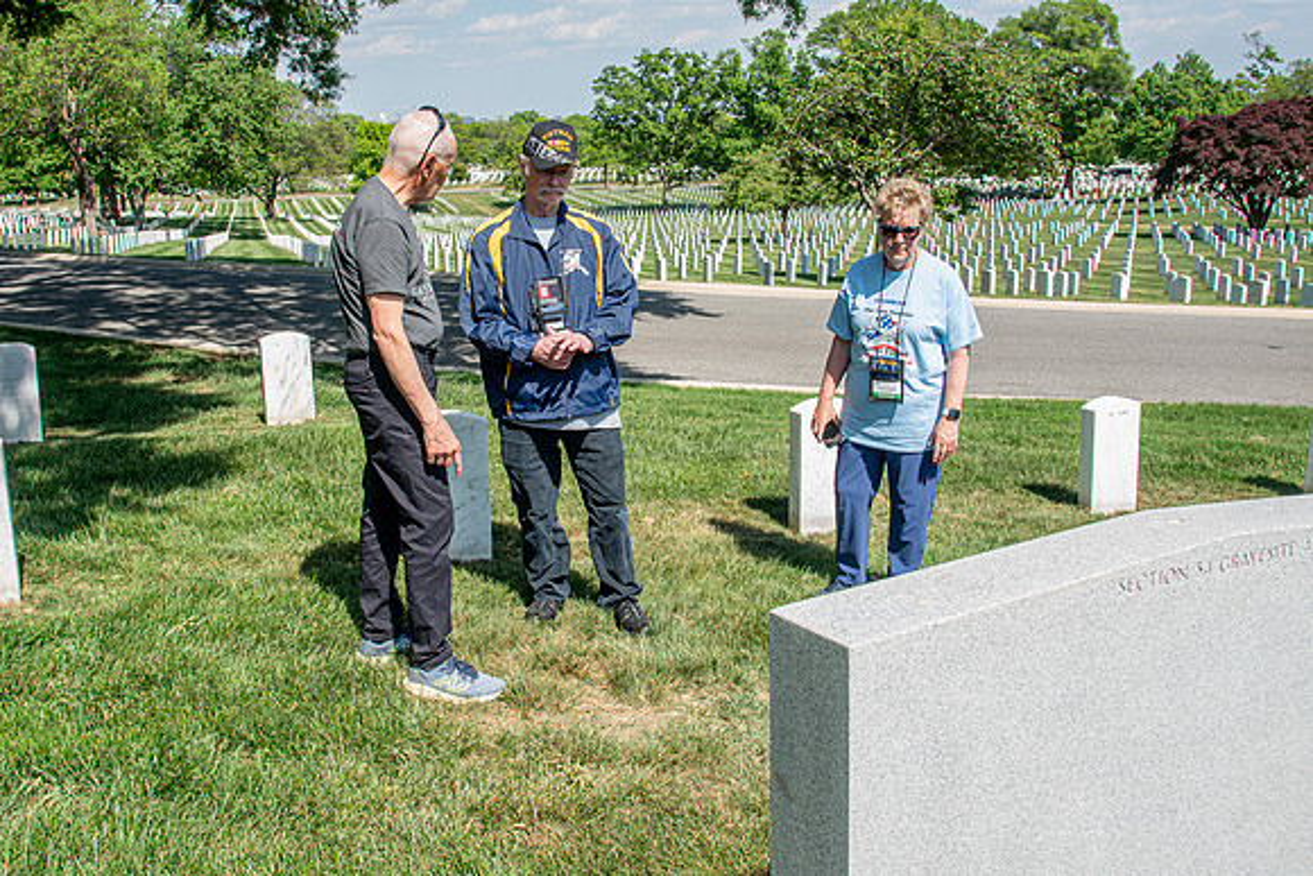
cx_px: 558
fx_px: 1208
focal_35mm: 33
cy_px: 359
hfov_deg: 56.8
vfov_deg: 39.7
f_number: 8
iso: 100
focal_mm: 24
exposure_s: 1/125
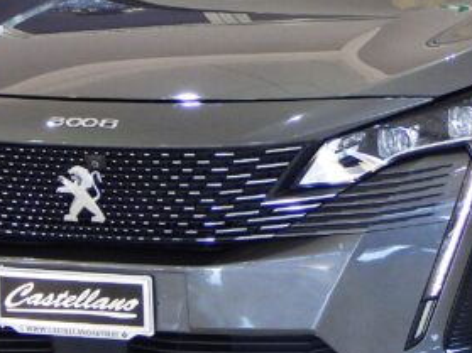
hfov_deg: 7.7
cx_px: 414
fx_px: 3489
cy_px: 93
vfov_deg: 5.8
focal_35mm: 256
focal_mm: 16.6
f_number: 4.4
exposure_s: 1/30
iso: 250
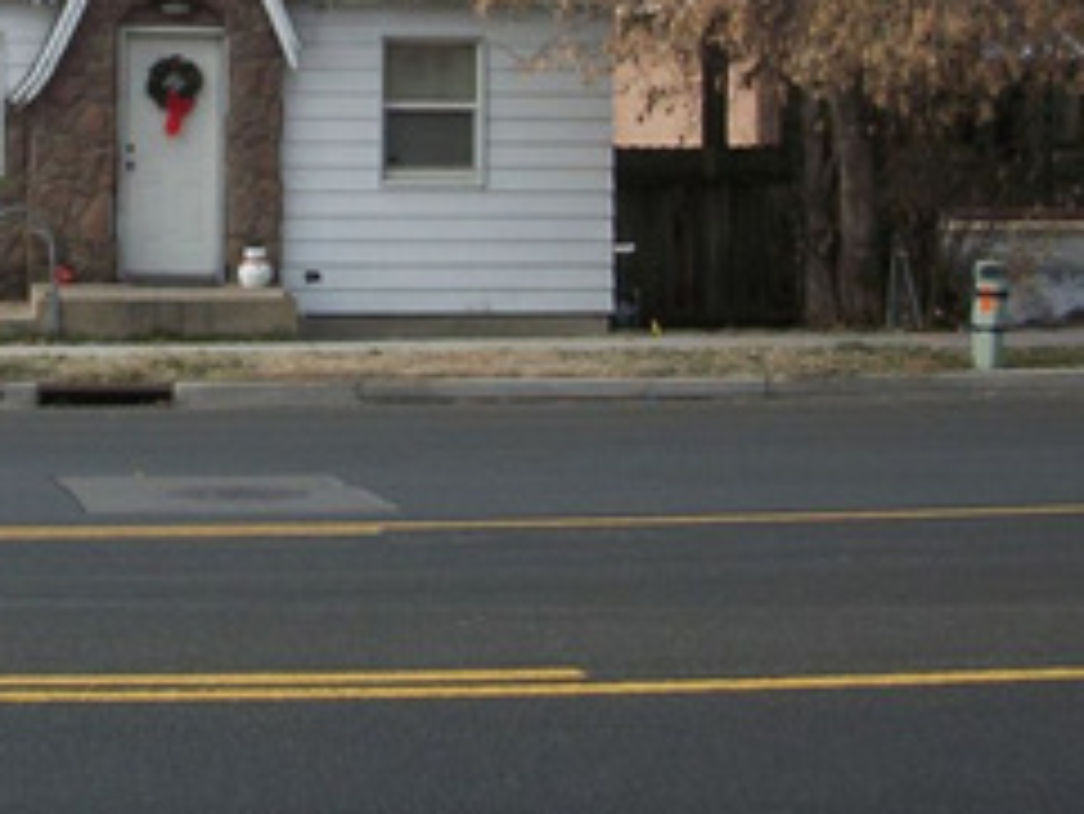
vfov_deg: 15.5
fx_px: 2914
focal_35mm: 93
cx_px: 90
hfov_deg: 20.6
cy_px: -90
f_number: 3.1
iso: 80
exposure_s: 1/800
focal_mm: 6.3
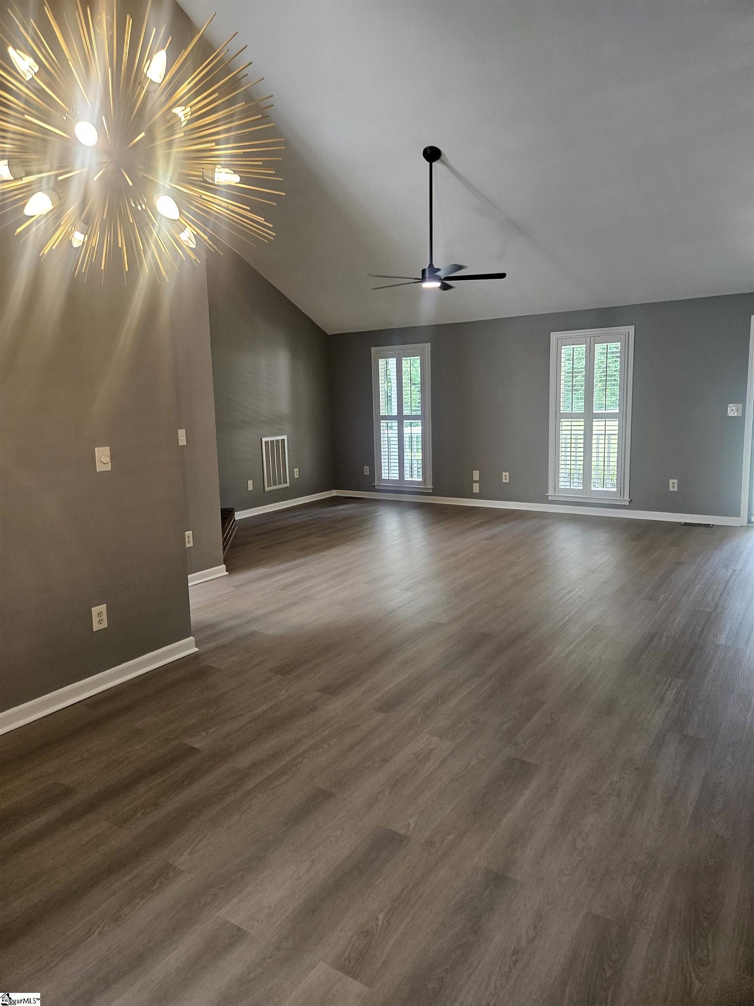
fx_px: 668
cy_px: 503
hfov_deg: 58.9
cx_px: 377
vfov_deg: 73.9
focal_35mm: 23
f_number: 1.8
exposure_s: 1/120
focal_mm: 5.4
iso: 200
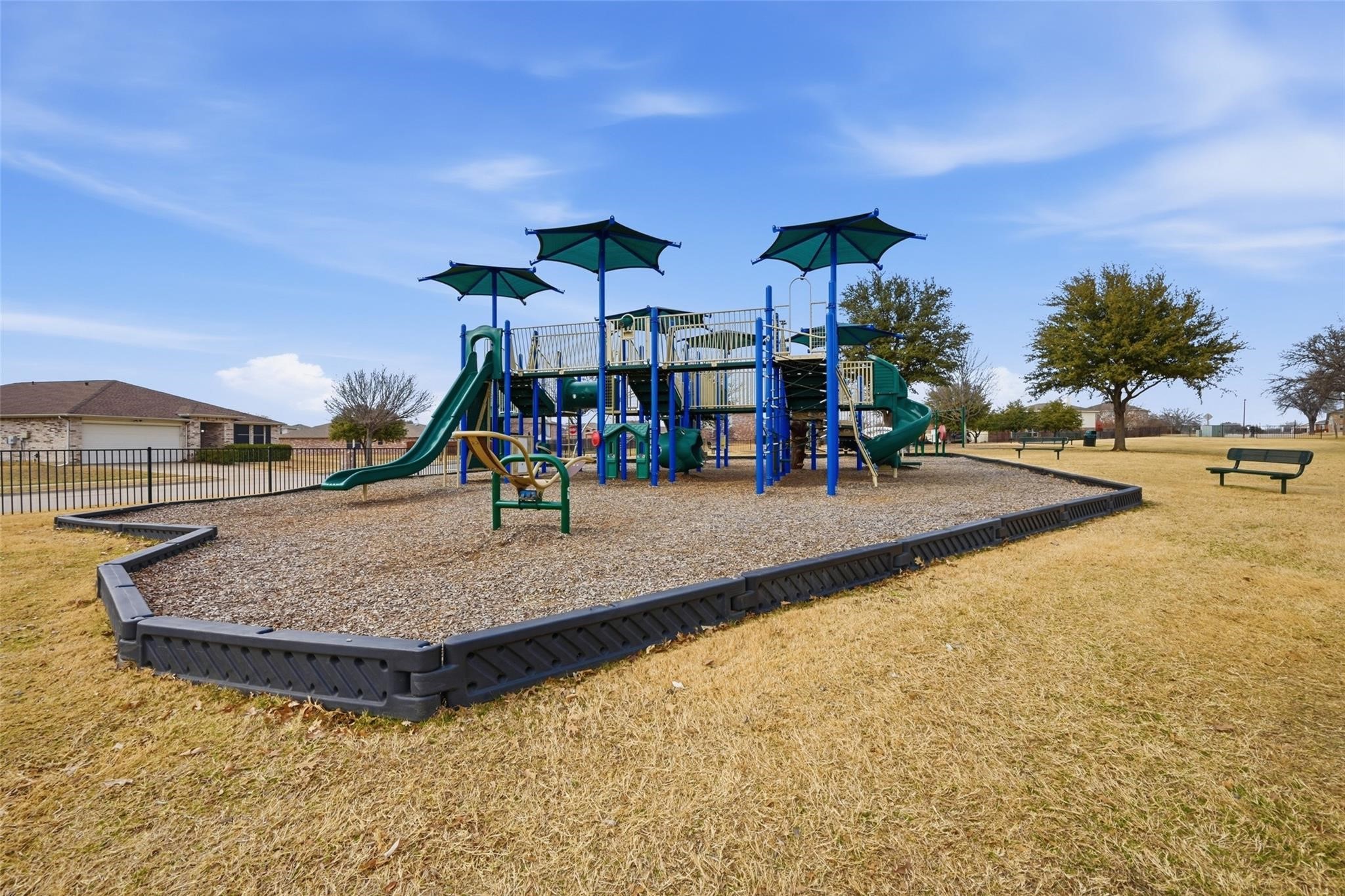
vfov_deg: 81.2
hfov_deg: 104.3
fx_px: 523
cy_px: 448
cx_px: 672
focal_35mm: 14
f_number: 11
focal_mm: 14
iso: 100
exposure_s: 1/2500
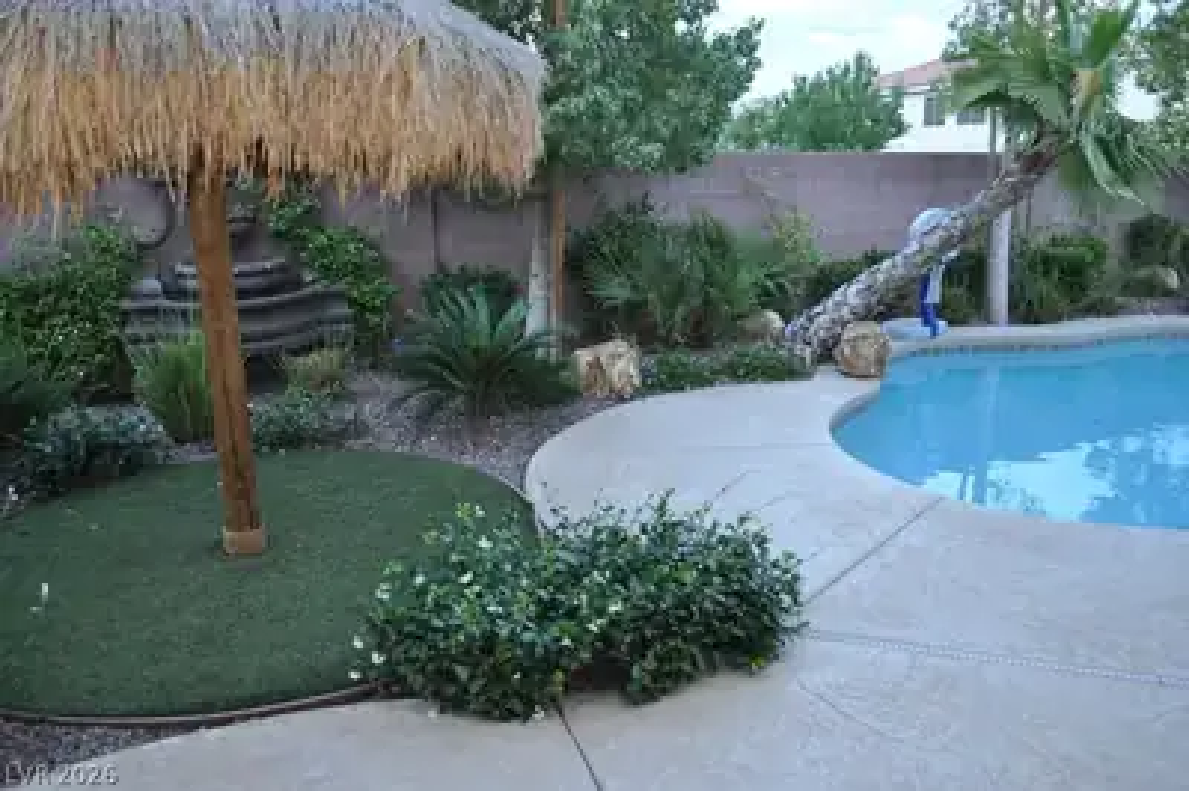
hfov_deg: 67.4
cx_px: 594
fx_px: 891
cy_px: 396
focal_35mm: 27
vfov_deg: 47.9
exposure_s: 1/60
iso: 800
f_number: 4
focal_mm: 18
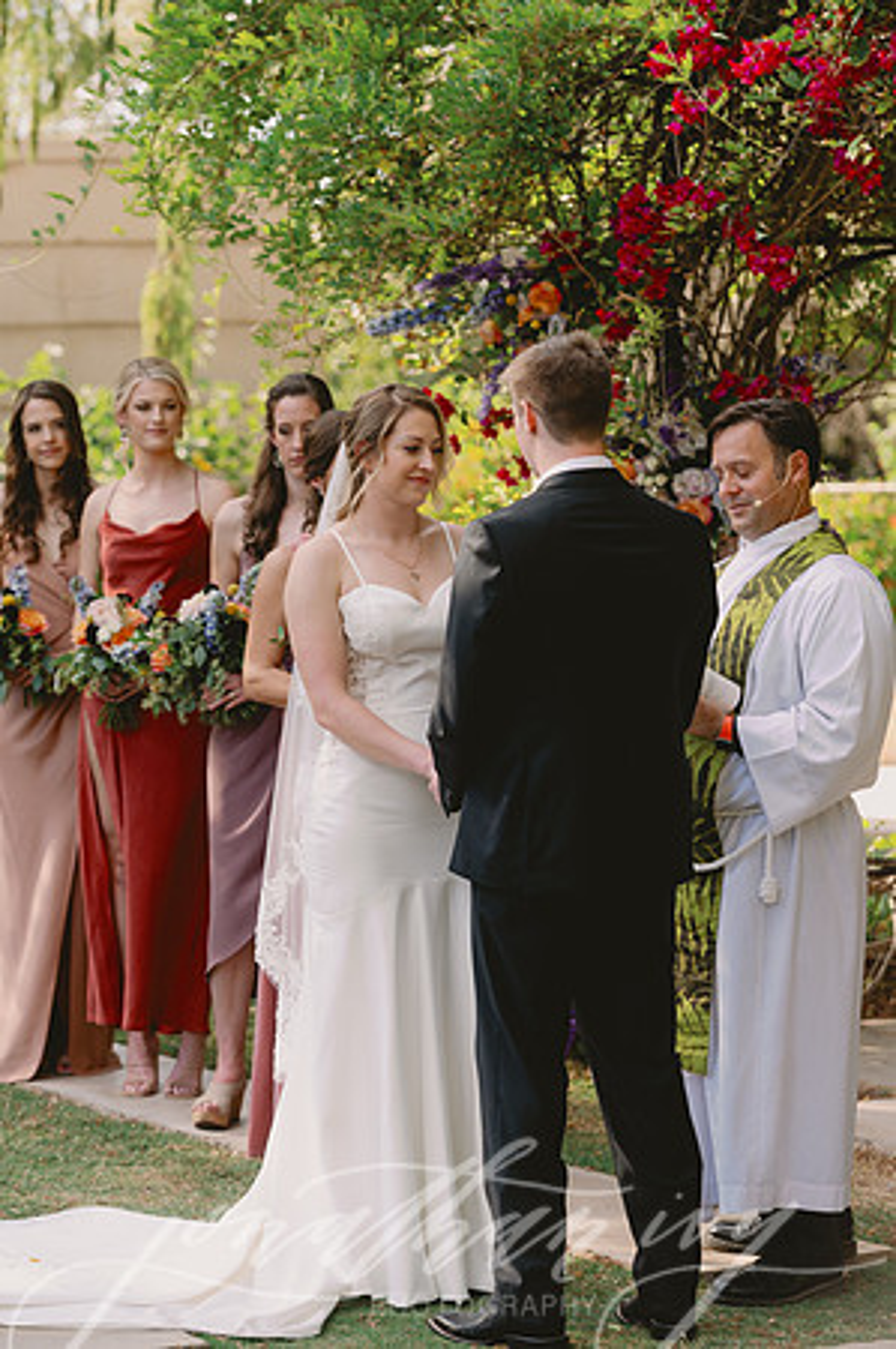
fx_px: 4191
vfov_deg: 18.3
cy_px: 674
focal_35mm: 112
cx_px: 448
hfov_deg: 12.2
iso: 100
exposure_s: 1/400
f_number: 2.8
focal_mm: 112
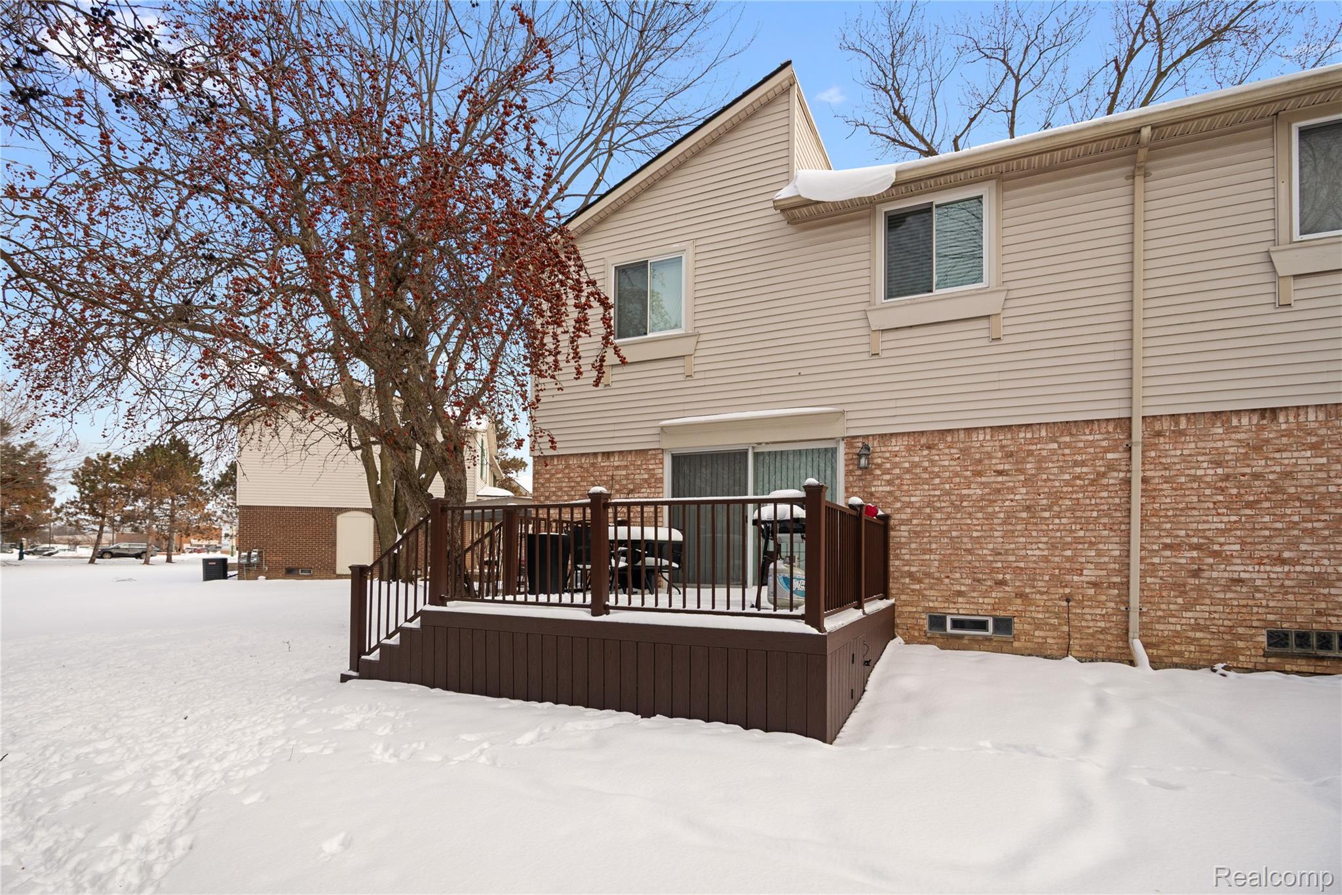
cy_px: 448
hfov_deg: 61.9
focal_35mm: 30
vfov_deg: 43.6
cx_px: 671
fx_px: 1118
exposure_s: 1/640
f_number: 8
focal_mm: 30
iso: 400
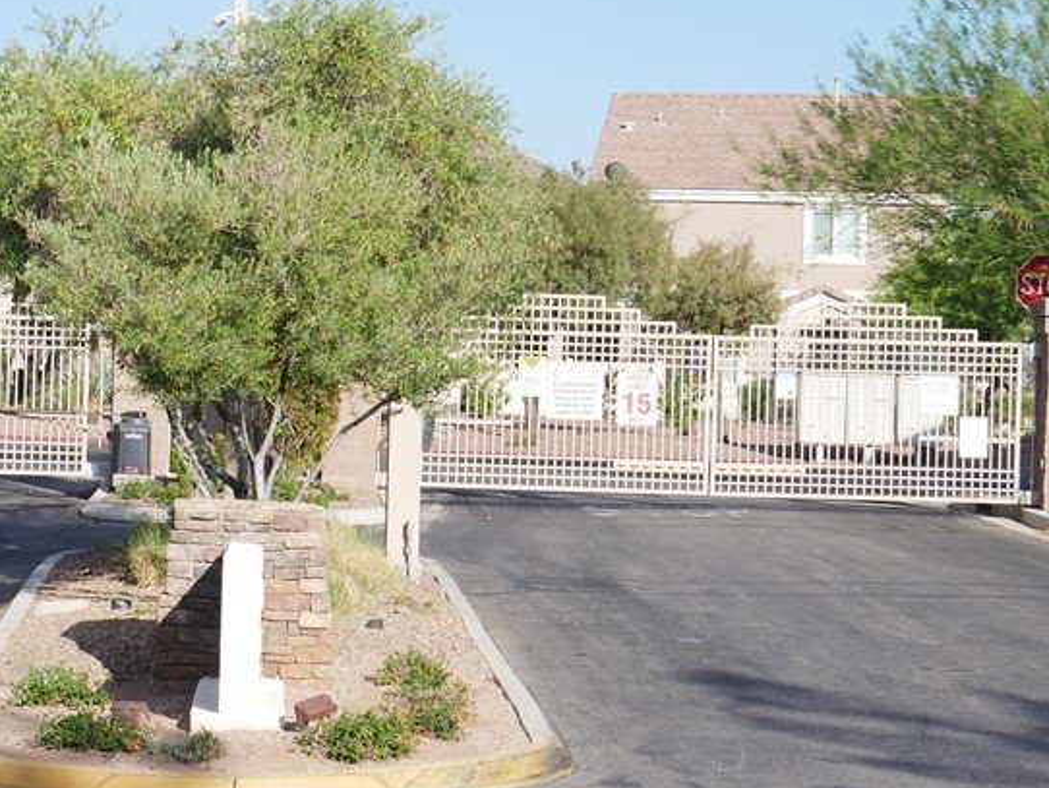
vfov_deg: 12.7
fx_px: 3547
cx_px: 214
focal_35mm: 117
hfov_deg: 16.7
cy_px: 389
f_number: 8
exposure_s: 1/320
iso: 200
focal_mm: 31
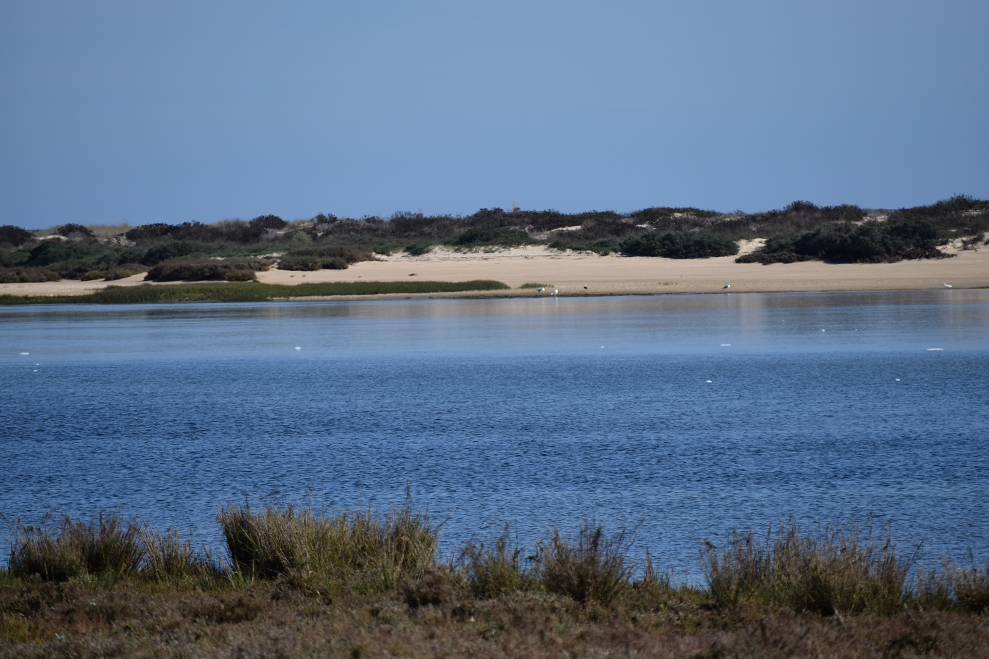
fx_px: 8241
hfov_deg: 6.9
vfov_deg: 4.6
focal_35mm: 300
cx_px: 494
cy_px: 330
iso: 200
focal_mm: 200
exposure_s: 1/1600
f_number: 5.6
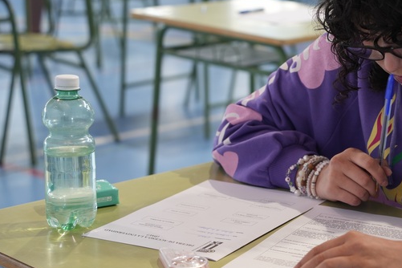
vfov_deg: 15.0
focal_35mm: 91
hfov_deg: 22.2
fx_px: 1016
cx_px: 303
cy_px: 133
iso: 800
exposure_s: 1/160
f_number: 4
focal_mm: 57
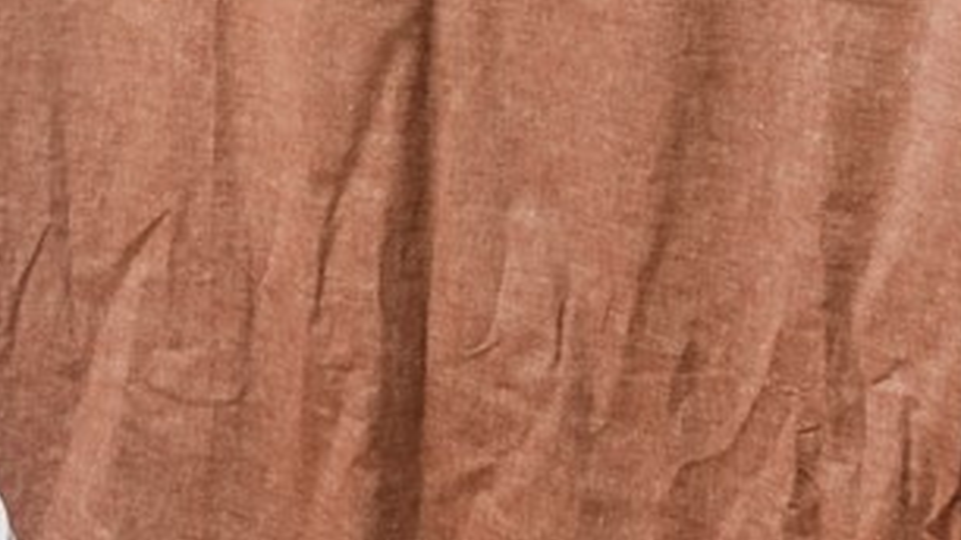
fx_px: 2369
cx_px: -881
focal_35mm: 93
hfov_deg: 17.5
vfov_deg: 11.0
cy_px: -746
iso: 500
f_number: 9
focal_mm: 16
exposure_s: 1/10
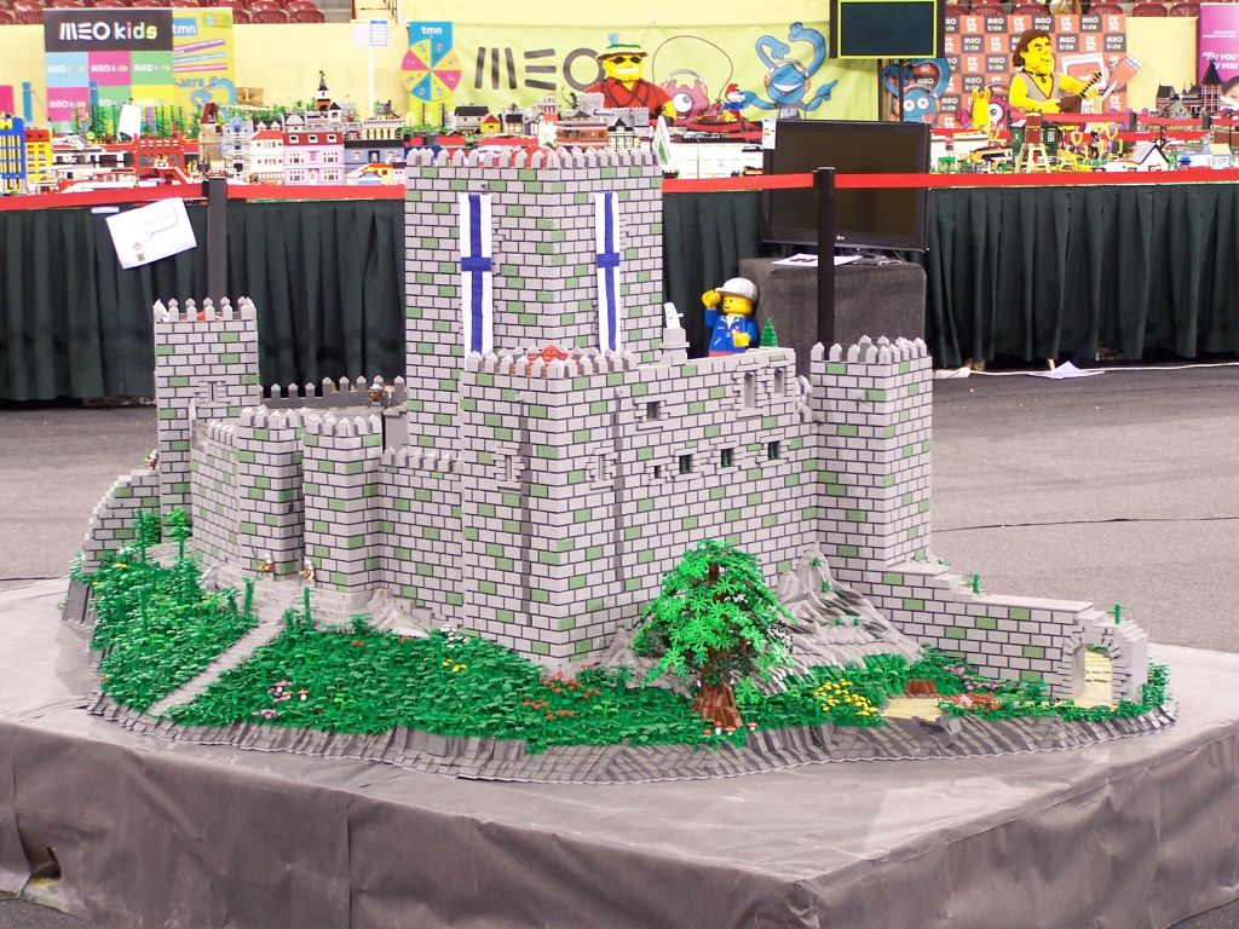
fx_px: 2684
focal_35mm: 75
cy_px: 464
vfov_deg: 19.6
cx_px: 620
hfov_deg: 26.0
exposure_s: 1/4
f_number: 3.2
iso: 80
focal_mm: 12.4
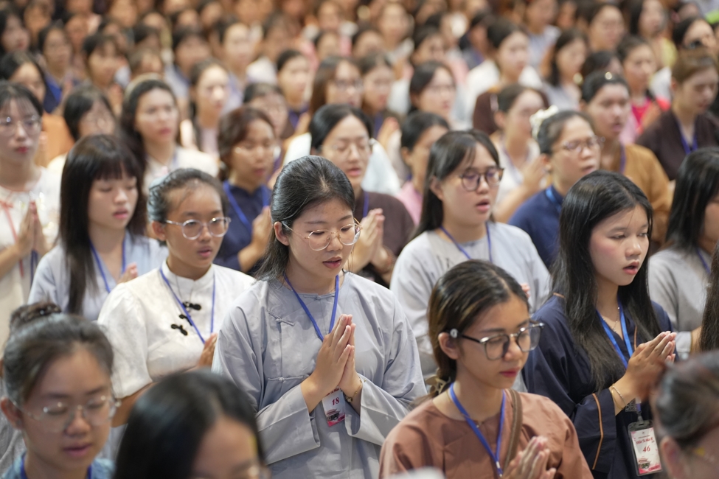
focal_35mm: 102
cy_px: 240
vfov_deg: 13.4
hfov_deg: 20.0
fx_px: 2037
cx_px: 360
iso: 3200
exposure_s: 1/160
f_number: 2.8
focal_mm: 102
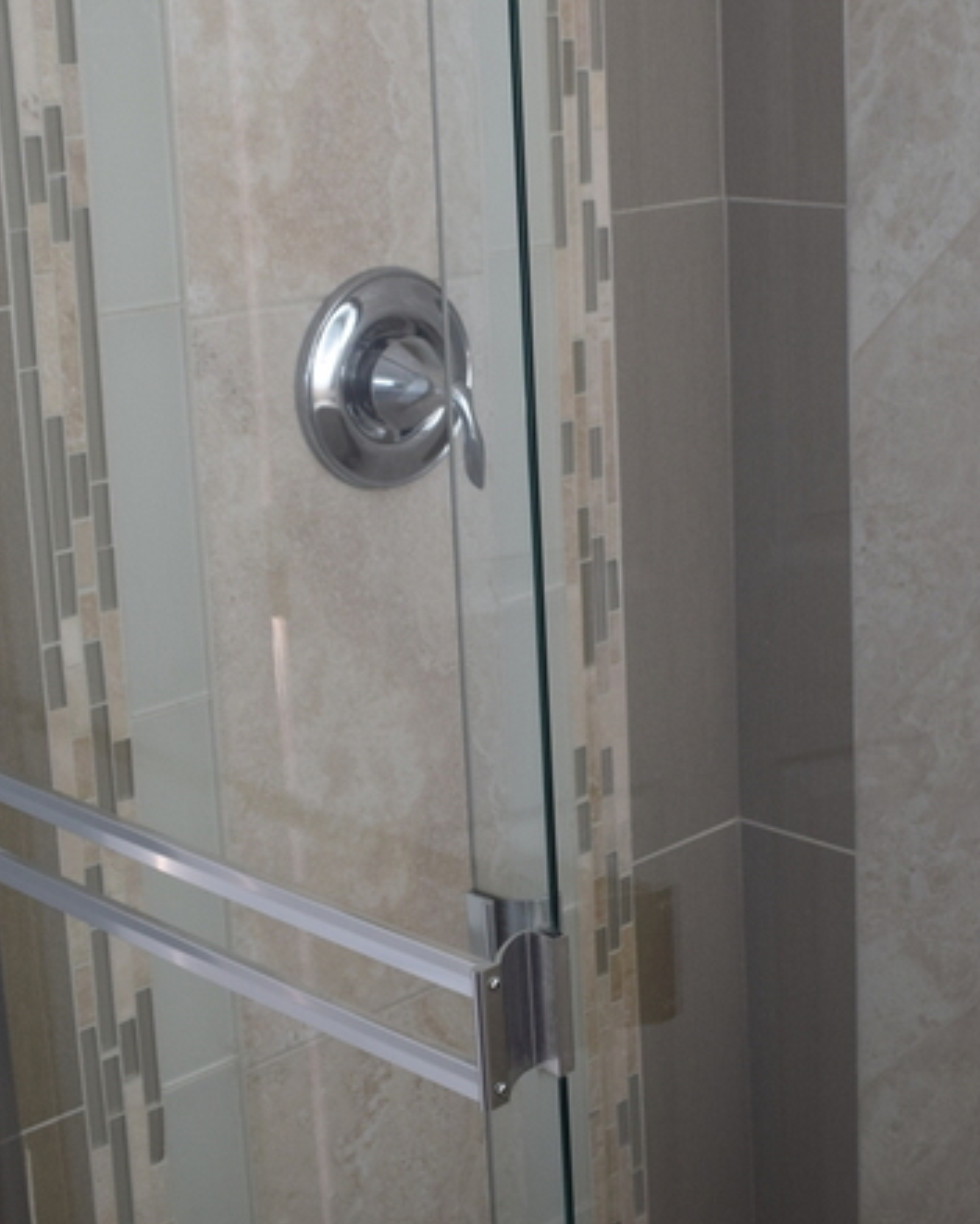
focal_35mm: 62
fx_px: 2247
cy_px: 394
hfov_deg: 24.3
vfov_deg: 30.2
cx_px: 761
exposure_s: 1/80
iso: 400
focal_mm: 18
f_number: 4.5
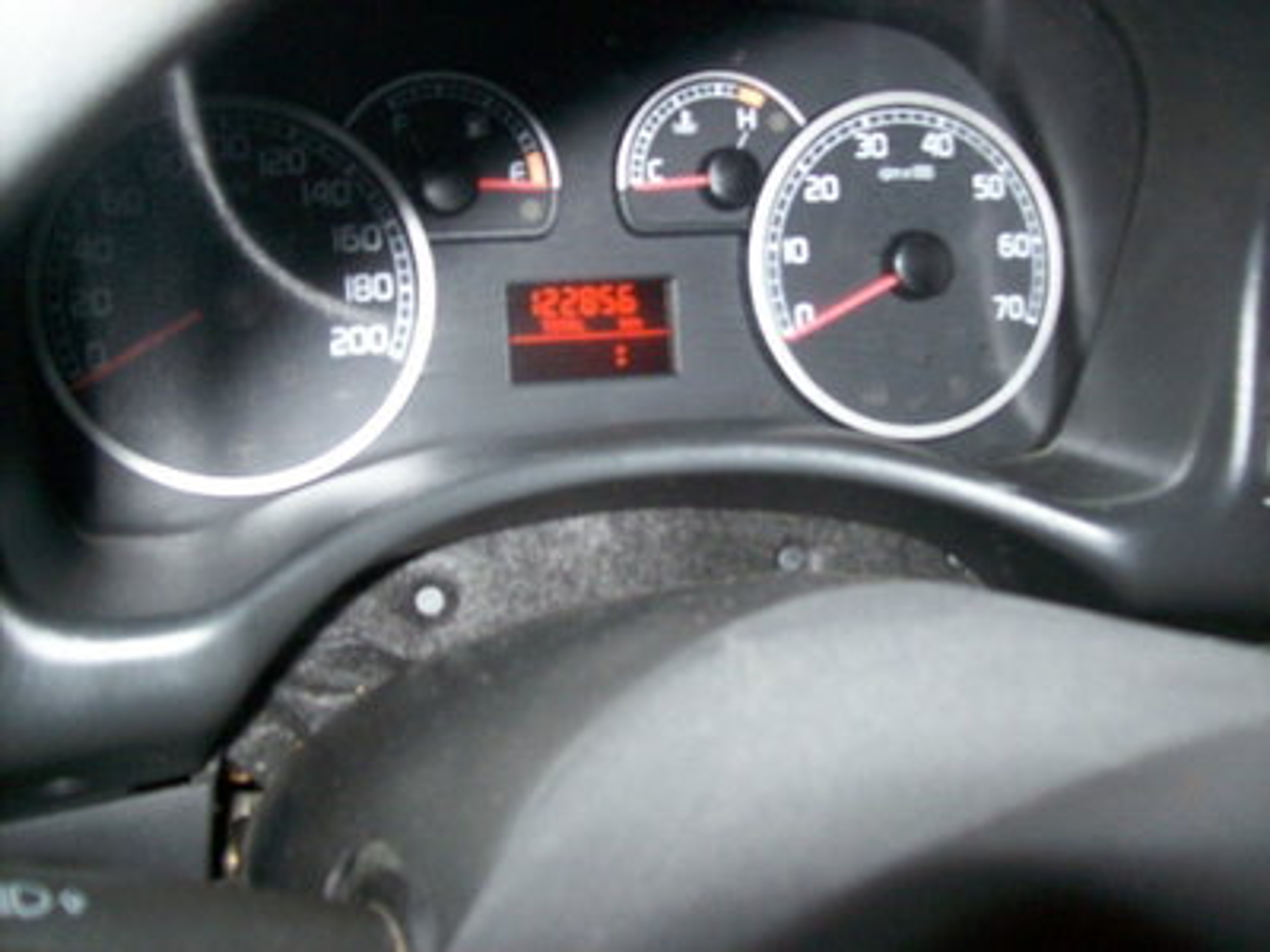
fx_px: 1321
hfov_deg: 51.4
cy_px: 476
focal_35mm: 36
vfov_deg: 39.7
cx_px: 635
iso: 200
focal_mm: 6
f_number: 2.7
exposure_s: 1/64
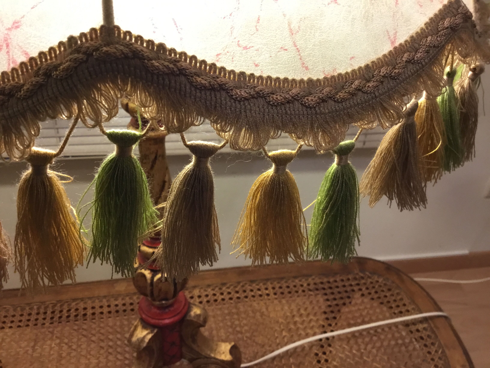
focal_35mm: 31
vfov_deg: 45.4
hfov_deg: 58.4
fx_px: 439
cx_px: 245
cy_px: 184
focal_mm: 3.3
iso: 125
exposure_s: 1/33
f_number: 2.4
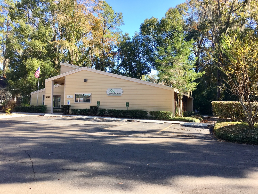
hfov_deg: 61.7
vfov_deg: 48.2
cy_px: 97
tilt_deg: +2.1
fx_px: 216
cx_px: 129
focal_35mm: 29
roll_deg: -0.1
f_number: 2.2
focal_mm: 4.15
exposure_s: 1/345
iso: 25
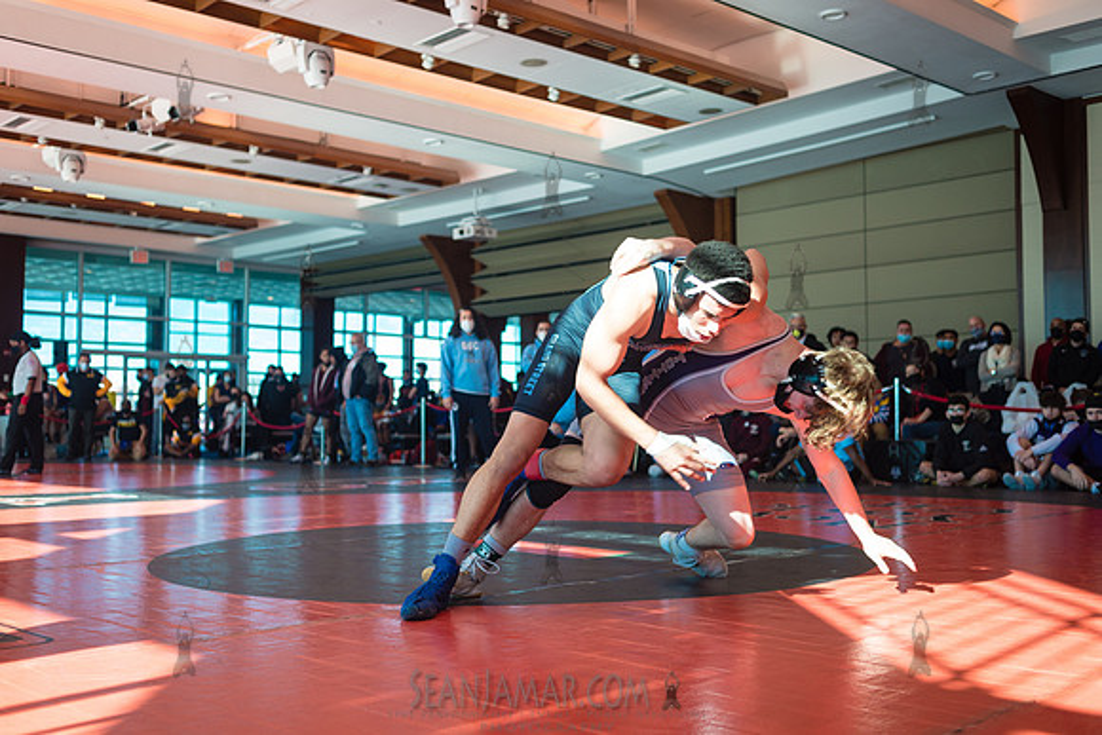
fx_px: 1157
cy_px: 368
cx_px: 551
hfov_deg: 50.9
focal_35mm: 38
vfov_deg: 35.3
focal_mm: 35
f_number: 3.2
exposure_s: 1/400
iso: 400
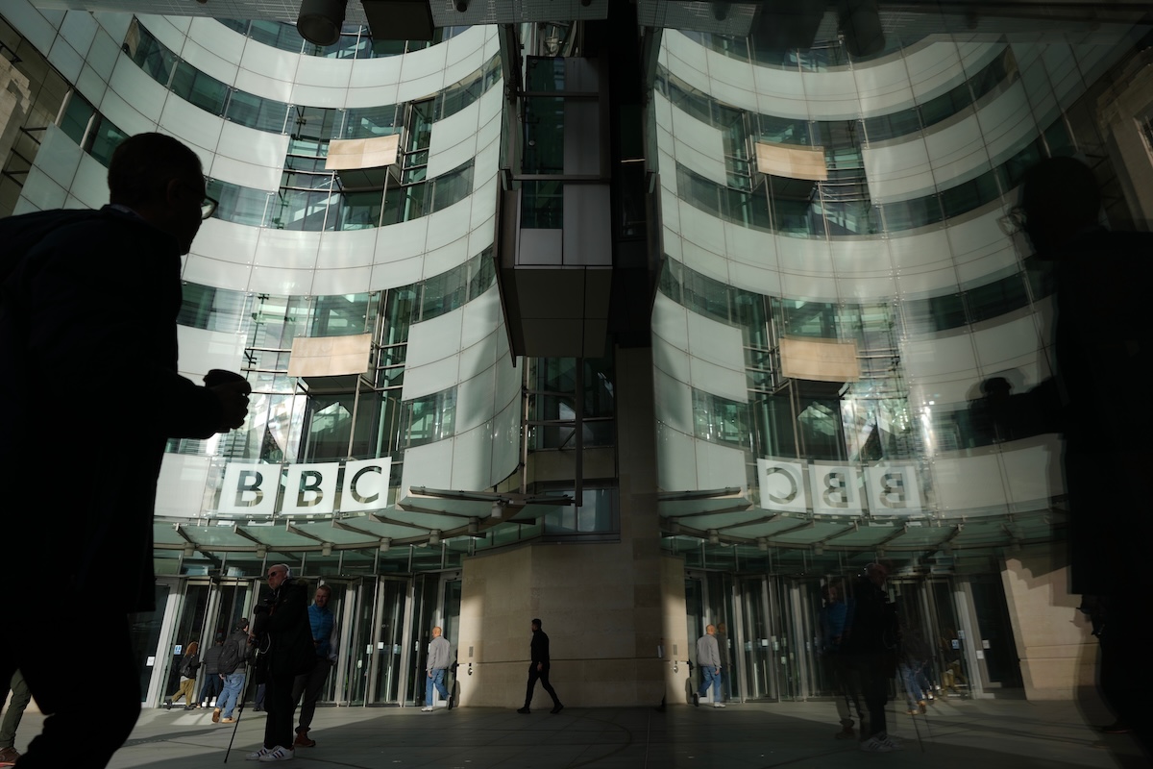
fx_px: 544
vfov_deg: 70.4
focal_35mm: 17
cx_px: 576
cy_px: 384
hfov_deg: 93.3
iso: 50
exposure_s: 1/1000
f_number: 3.5
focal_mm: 17
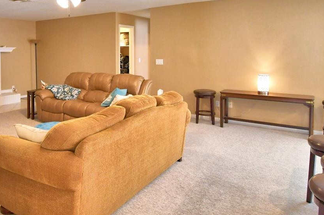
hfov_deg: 61.8
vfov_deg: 43.8
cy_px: 61
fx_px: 261
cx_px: 103
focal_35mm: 29
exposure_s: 1/30
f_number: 4.5
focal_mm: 10
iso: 800
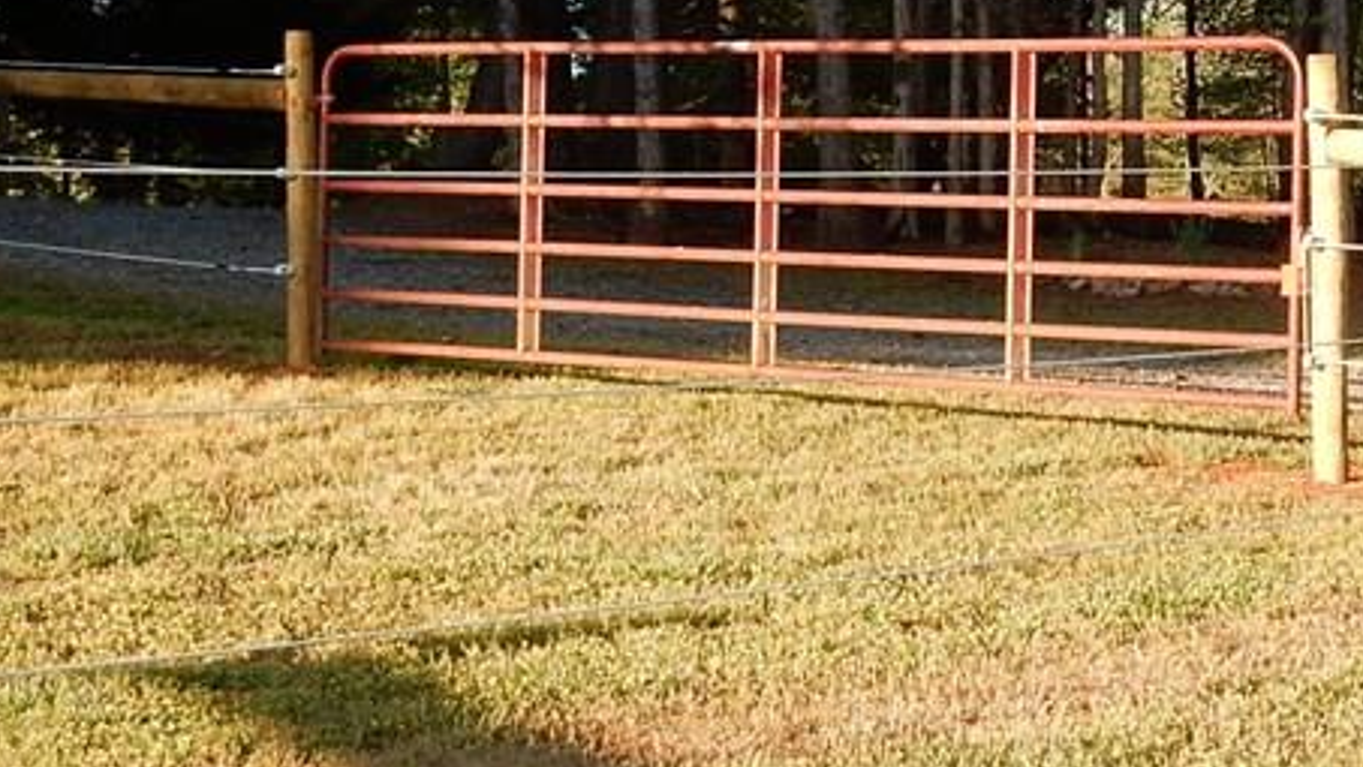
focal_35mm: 106
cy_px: 196
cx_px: 996
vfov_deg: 11.4
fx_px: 3832
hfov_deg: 20.0
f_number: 4.2
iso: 125
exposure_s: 1/200
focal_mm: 7.6
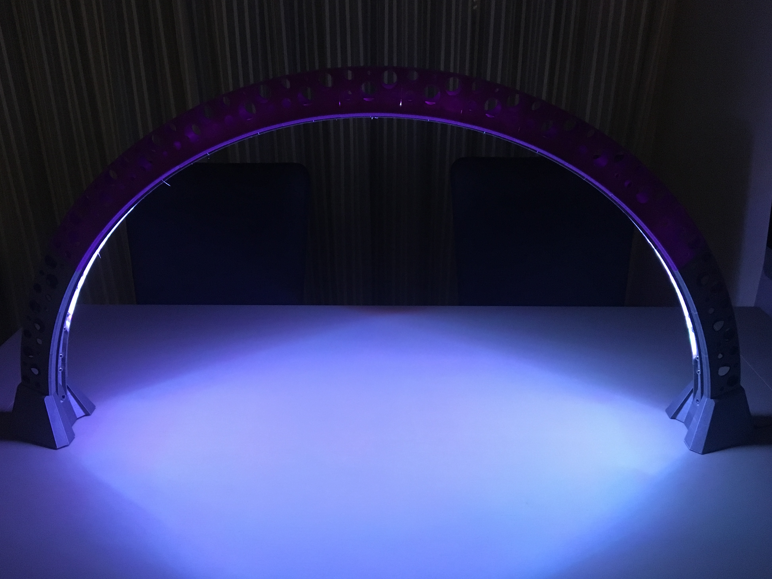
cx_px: 377
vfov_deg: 46.8
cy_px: 281
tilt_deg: -22.9
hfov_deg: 60.0
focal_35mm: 30
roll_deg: +0.8
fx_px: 669
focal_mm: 4.15
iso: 320
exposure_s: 1/17
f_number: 2.2
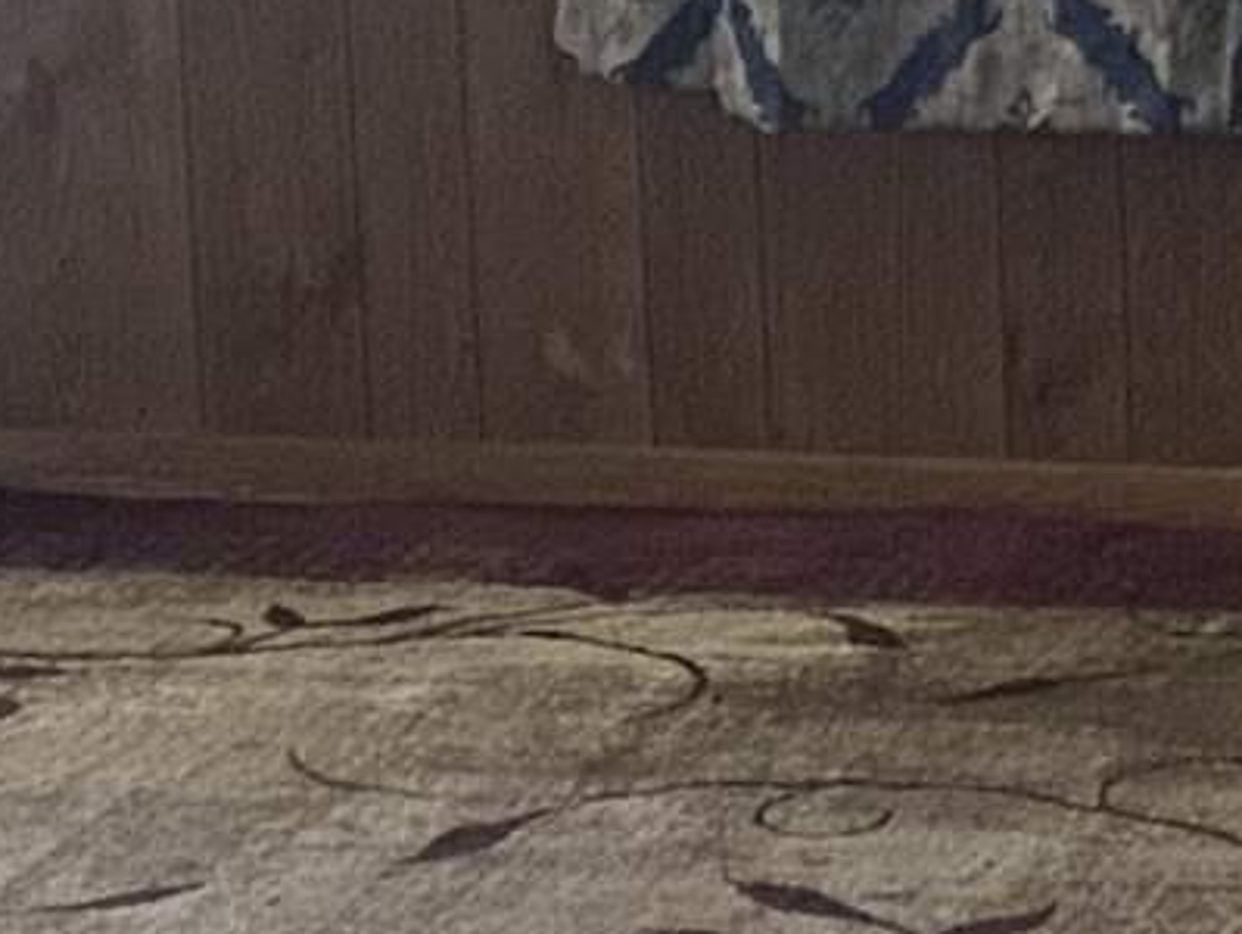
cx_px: 330
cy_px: -65
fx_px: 7182
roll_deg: +3.4
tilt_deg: -8.5
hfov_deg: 9.9
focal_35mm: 200
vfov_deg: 7.4
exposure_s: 1/40
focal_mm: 4.25
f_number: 1.8
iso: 500
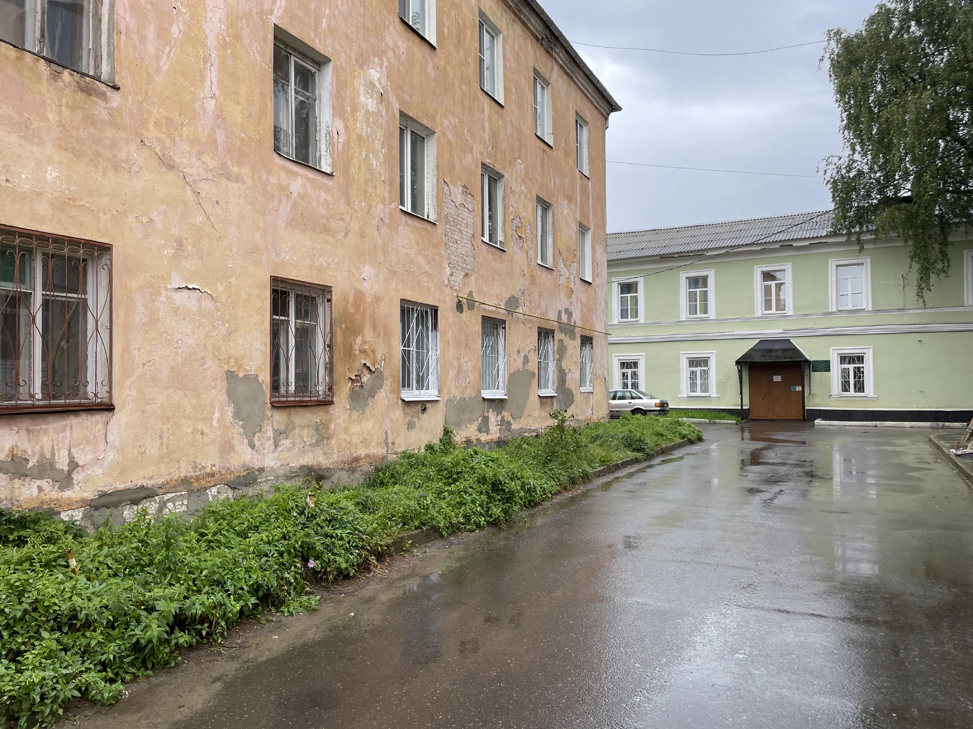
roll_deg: +0.7
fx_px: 731
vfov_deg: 53.1
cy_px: 364
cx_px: 486
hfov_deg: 67.3
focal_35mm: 26
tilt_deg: +2.4
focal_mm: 4.2
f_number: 1.6
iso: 32
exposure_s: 1/159
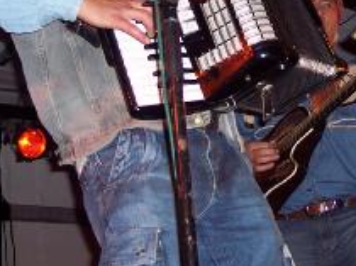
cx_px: 202
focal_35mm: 93
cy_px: 36
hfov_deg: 21.1
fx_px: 955
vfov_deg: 15.7
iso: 100
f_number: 2.8
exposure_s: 1/60
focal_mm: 8
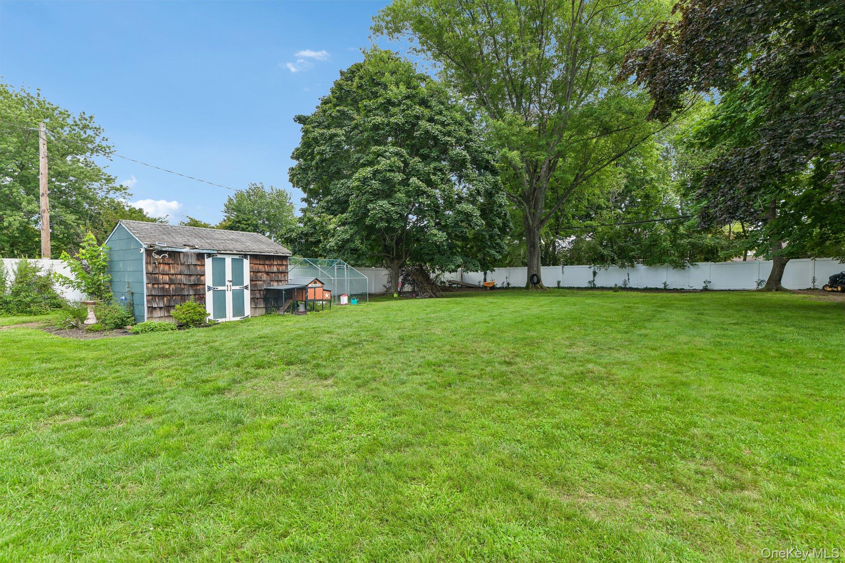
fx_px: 375
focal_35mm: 16
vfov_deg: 73.7
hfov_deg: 96.7
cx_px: 422
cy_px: 282
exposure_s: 1/60
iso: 160
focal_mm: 16
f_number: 9
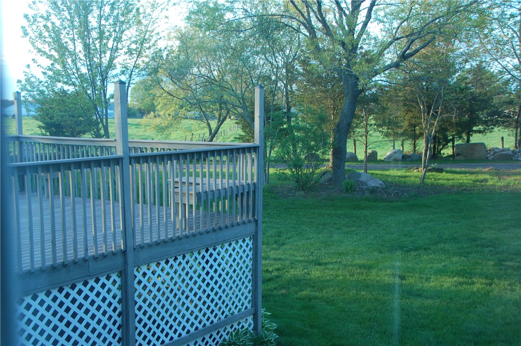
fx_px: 629
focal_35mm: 44
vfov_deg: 30.8
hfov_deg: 45.0
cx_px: 260
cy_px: 173
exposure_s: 1/125
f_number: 5.6
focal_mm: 29
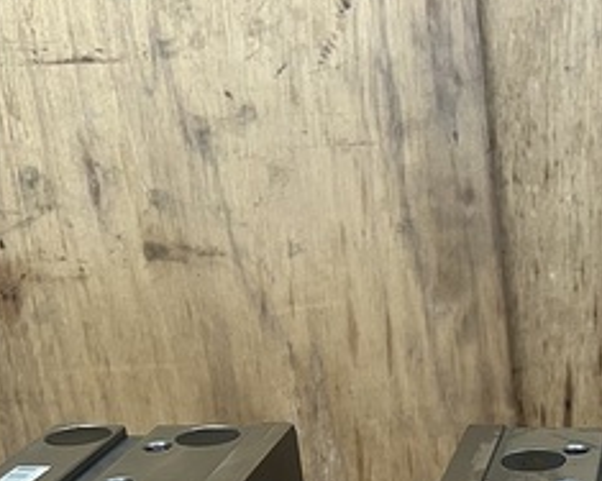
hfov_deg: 25.1
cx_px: 699
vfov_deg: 20.5
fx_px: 1229
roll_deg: +0.1
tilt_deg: -27.6
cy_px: 601
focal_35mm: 69
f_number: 1.6
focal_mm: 5.1
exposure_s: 1/61
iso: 125
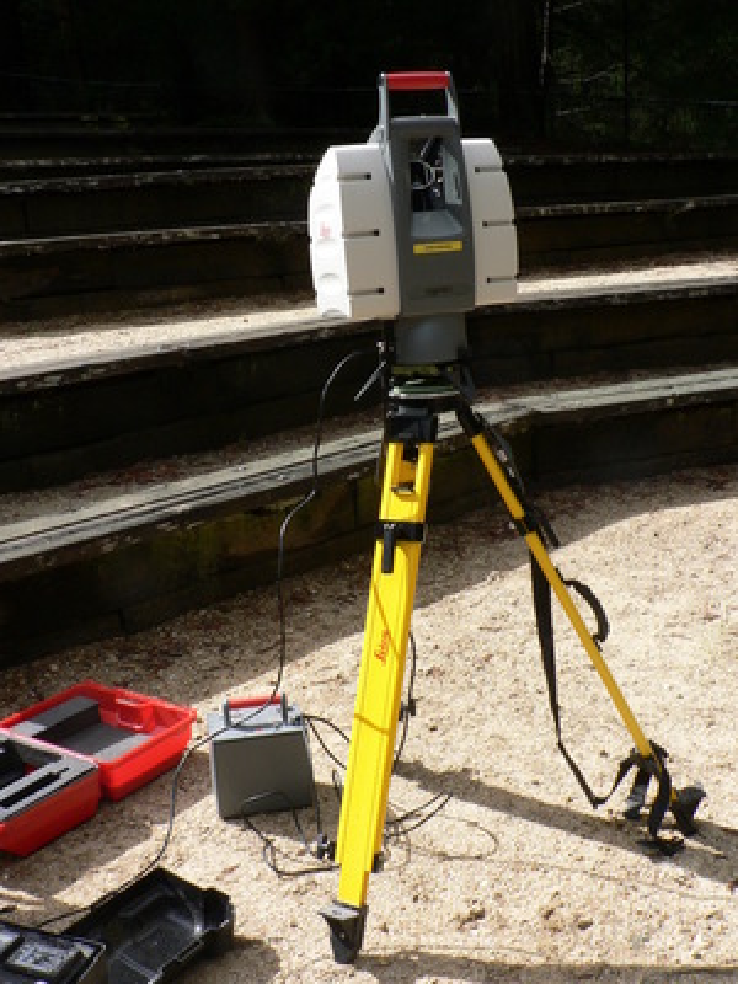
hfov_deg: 39.7
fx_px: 1023
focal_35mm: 36
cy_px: 492
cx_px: 369
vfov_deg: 51.4
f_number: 5
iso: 100
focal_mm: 6
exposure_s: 1/400
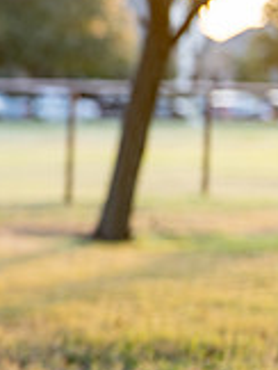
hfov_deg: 7.0
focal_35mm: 202
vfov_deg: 9.8
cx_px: -349
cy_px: 223
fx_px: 2157
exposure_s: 1/500
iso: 100
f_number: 1.2
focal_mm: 50
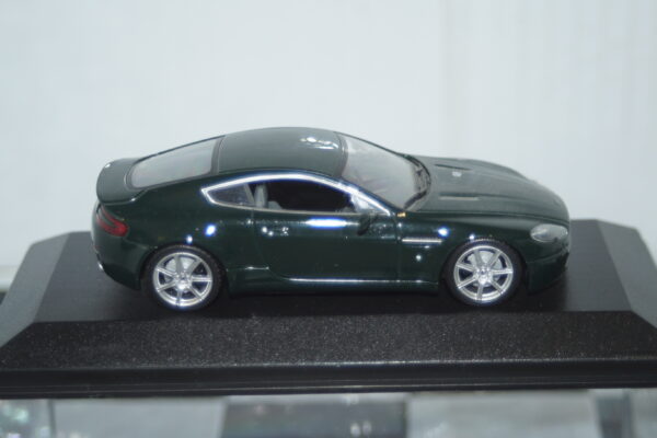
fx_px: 1642
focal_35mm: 90
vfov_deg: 15.2
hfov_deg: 22.6
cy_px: 219
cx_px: 328
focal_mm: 60
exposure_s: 1/60
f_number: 5.6
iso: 250
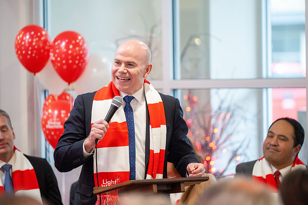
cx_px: 154
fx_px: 1711
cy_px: 102
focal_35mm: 200
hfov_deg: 10.3
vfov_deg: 6.9
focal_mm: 200
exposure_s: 1/400
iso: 8000
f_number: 2.8
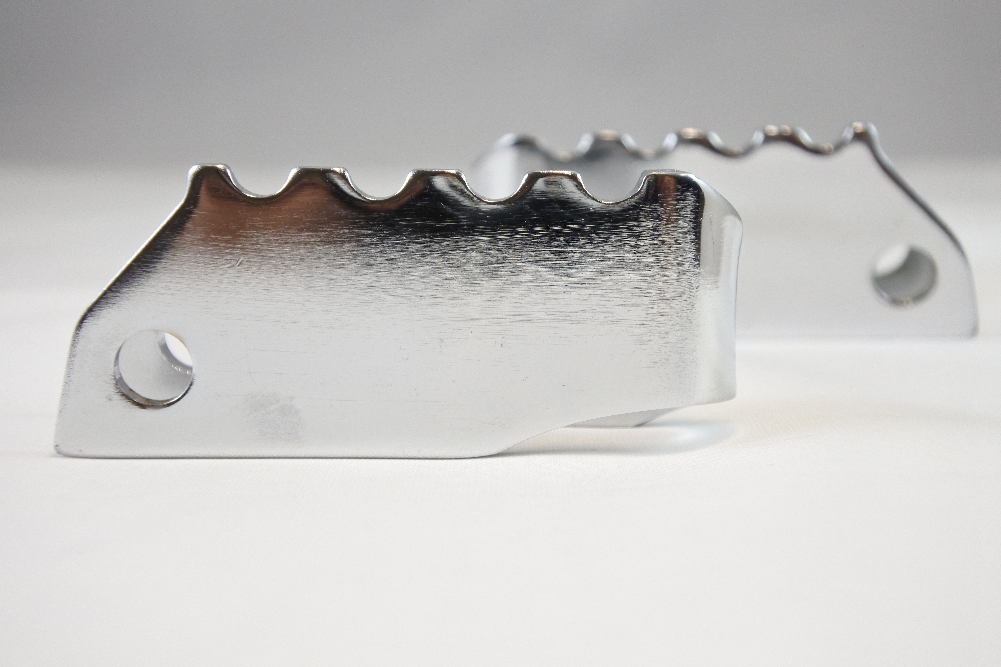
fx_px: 1779
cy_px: 334
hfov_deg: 31.4
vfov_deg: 21.2
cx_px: 500
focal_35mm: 64
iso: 500
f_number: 5
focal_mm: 24
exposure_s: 1/125
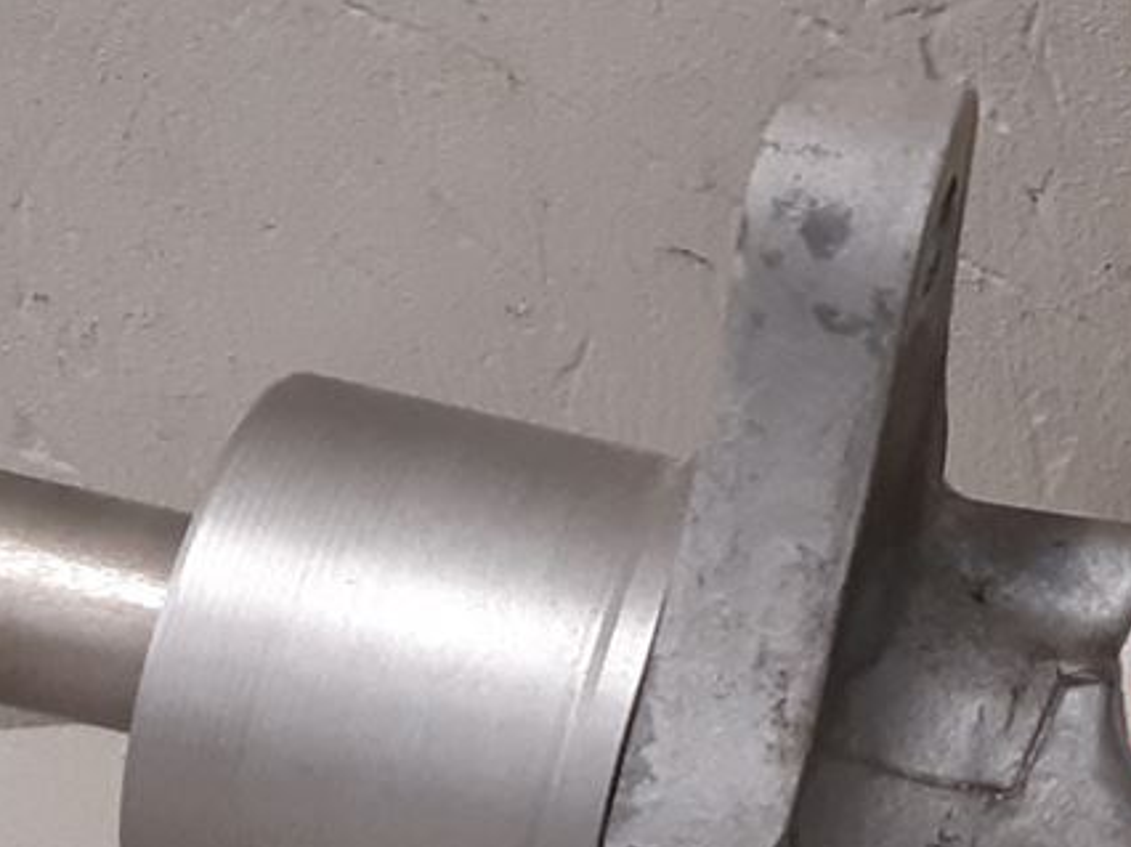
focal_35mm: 125
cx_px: 1588
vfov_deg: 11.8
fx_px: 4082
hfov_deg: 14.9
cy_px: 186
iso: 125
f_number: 1.7
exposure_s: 1/50
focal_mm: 3.93
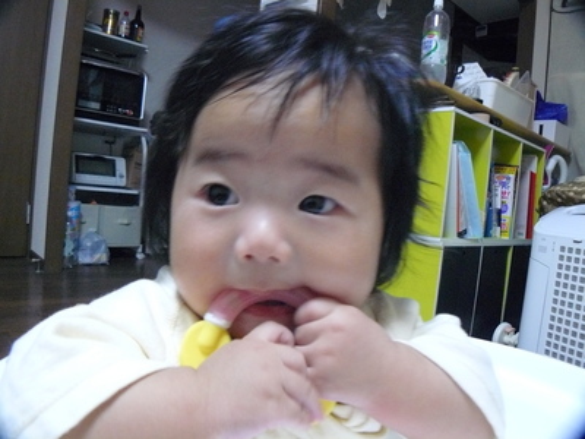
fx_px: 608
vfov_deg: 39.7
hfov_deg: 51.4
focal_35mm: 36
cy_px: 220
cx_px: 292
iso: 400
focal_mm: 6
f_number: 2.8
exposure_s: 1/13
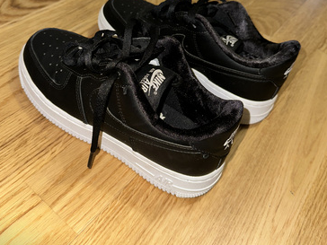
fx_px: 312
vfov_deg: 42.2
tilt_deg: -41.9
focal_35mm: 33
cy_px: 77
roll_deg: -13.2
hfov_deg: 55.4
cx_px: 162
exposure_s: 1/45
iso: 50
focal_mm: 6.86
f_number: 1.78
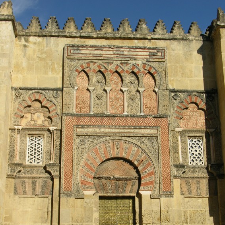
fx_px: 441
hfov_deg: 28.6
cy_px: 144
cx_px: 114
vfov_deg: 28.5
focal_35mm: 60
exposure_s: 1/291
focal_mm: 12.7
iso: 50
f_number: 6.8
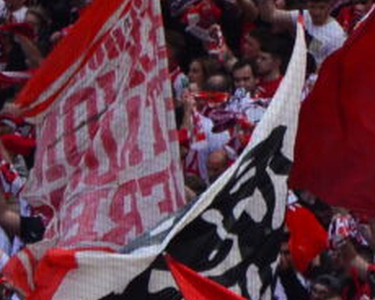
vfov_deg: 1.5
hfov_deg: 1.9
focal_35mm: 1025
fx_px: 11379
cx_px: 419
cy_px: 170
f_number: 5.6
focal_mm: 105
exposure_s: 1/500
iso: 280
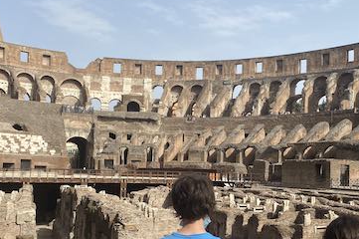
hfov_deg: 43.1
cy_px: 161
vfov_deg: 29.6
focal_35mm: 45
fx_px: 448
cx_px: 235
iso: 32
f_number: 1.8
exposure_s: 1/2358
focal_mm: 4.25
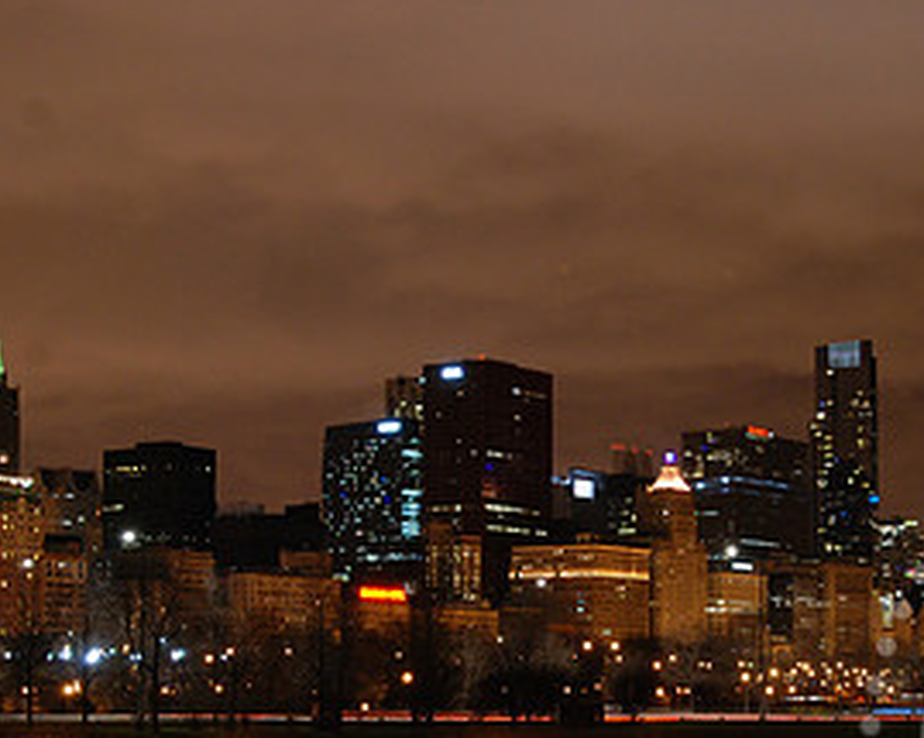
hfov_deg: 22.4
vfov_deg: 18.0
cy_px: 484
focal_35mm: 85
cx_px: 601
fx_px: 2324
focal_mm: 28
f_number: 7.1
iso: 400
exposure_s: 2
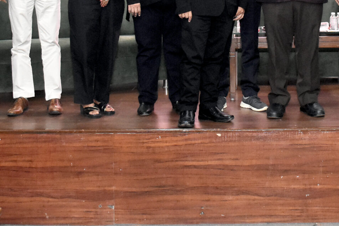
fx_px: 763
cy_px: -55
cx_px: 254
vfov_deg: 16.1
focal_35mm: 81
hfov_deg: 24.8
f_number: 5.6
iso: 2500
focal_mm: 20
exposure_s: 1/160
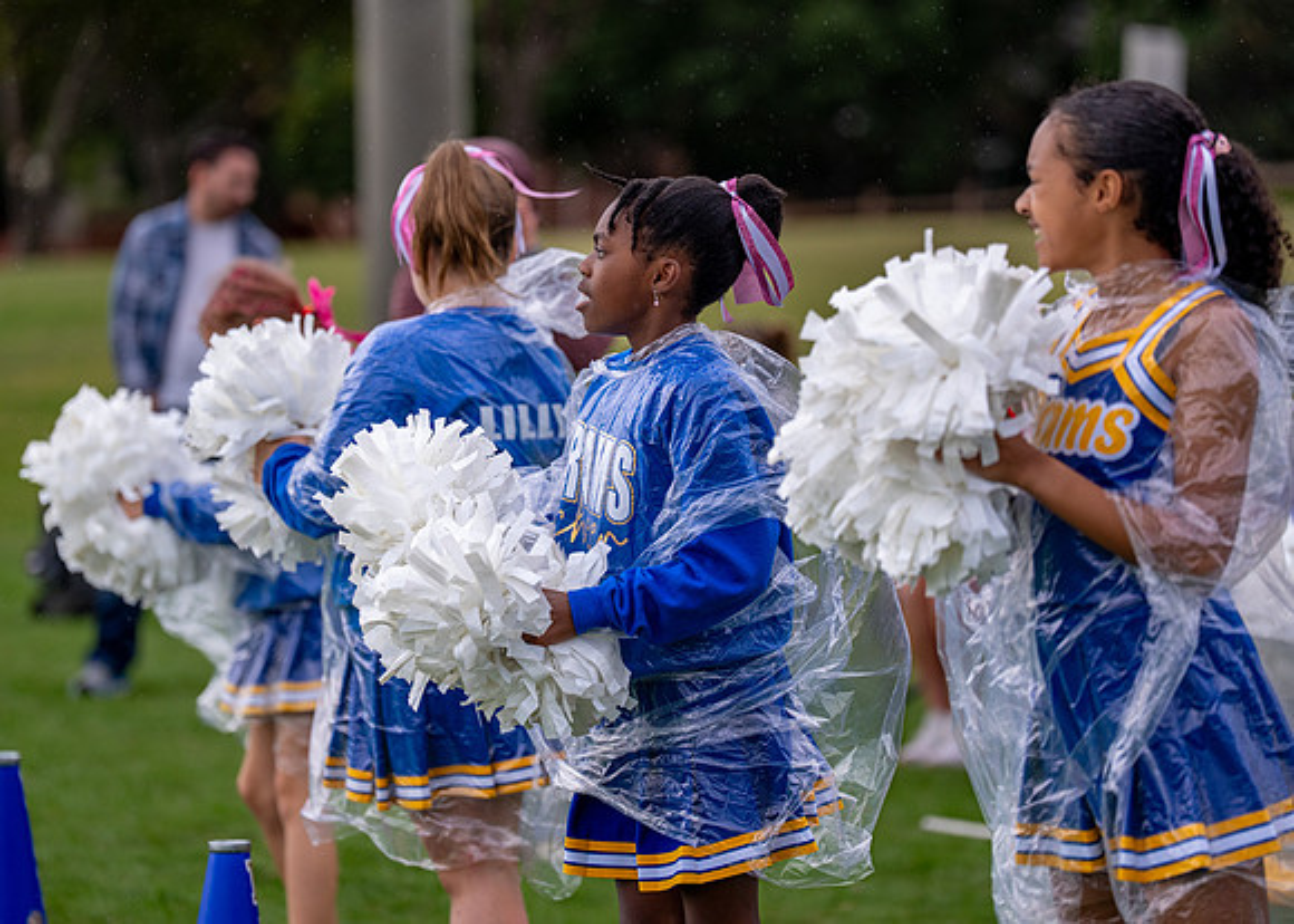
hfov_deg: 11.8
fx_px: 6277
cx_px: 608
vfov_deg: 8.4
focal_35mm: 171
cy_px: 428
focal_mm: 146
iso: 400
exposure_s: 1/1600
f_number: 2.8
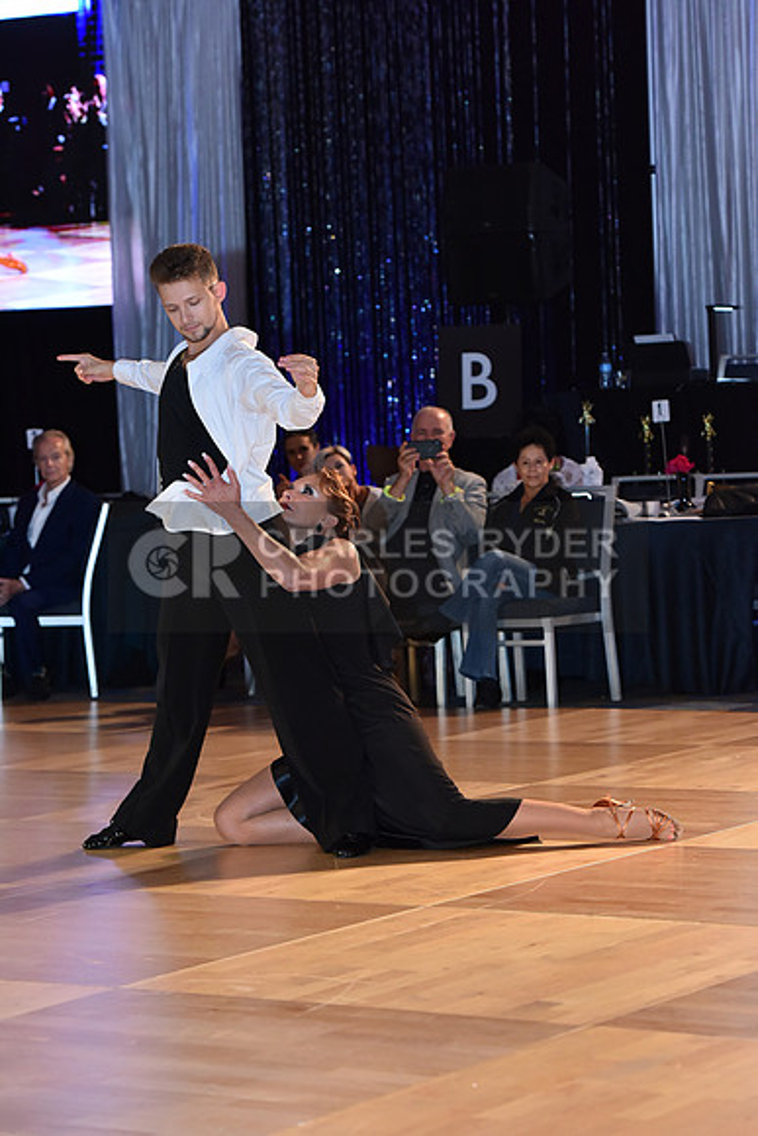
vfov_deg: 20.0
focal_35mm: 102
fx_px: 3219
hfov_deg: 13.4
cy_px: 568
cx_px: 379
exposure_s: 1/320
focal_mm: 102
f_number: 4.5
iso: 2000
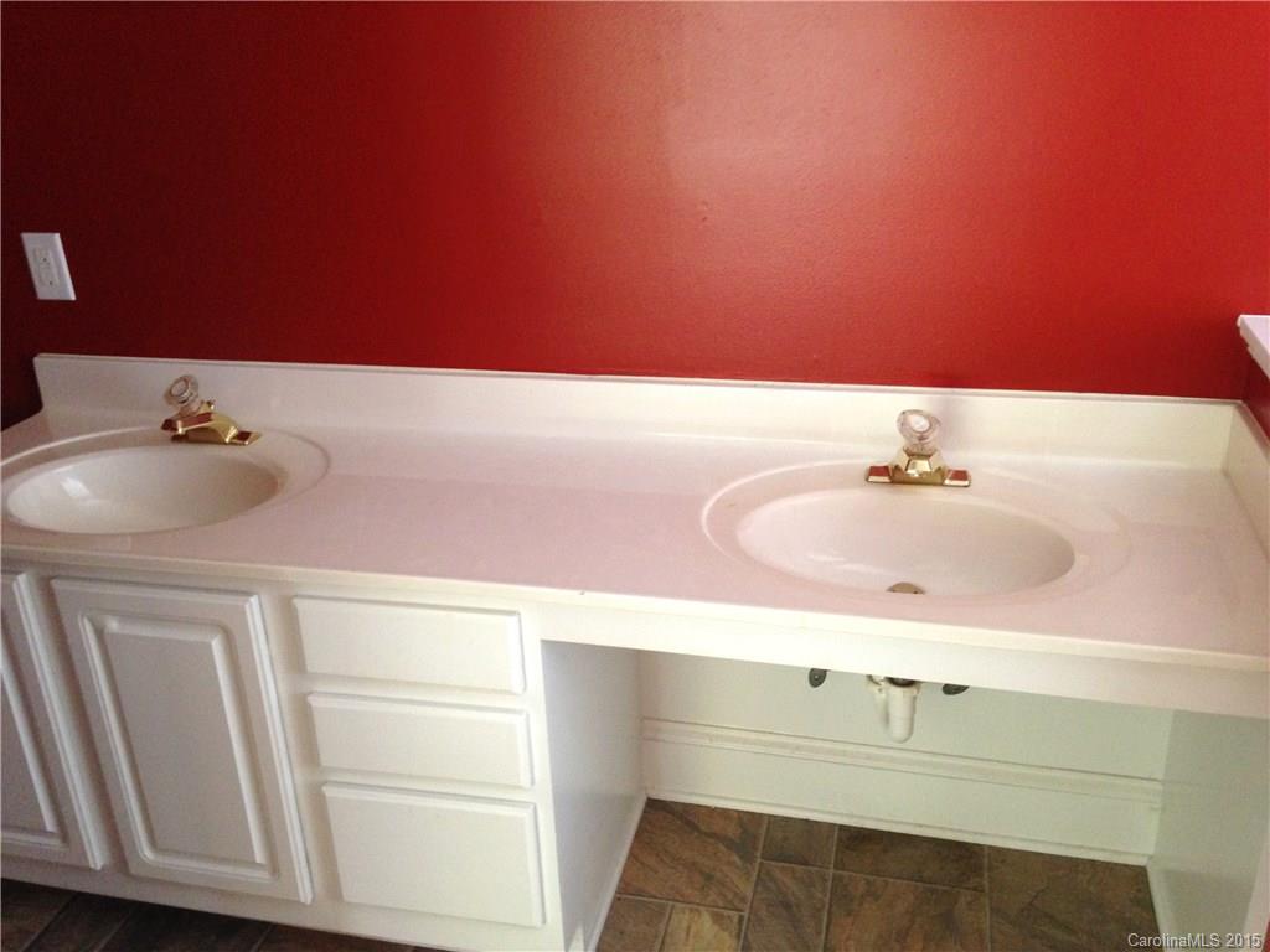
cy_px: 476
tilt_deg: -25.7
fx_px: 1211
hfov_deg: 55.4
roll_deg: +1.9
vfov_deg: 42.9
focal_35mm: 33
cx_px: 635
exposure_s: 1/20
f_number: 2.4
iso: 200
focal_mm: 4.12
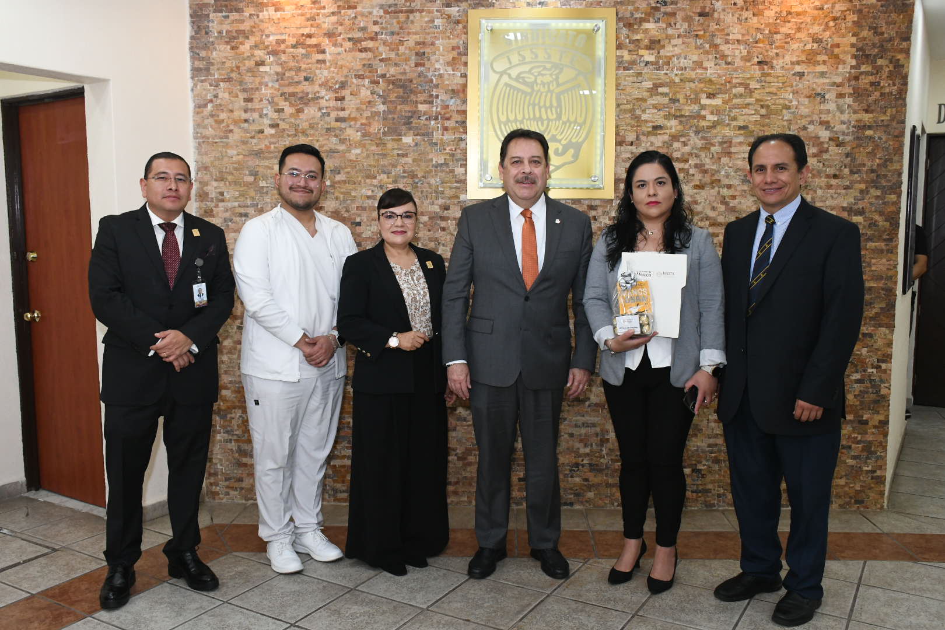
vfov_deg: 43.6
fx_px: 787
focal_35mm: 30
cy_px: 315
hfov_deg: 61.9
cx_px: 472
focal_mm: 20
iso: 2000
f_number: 7.1
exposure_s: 1/125
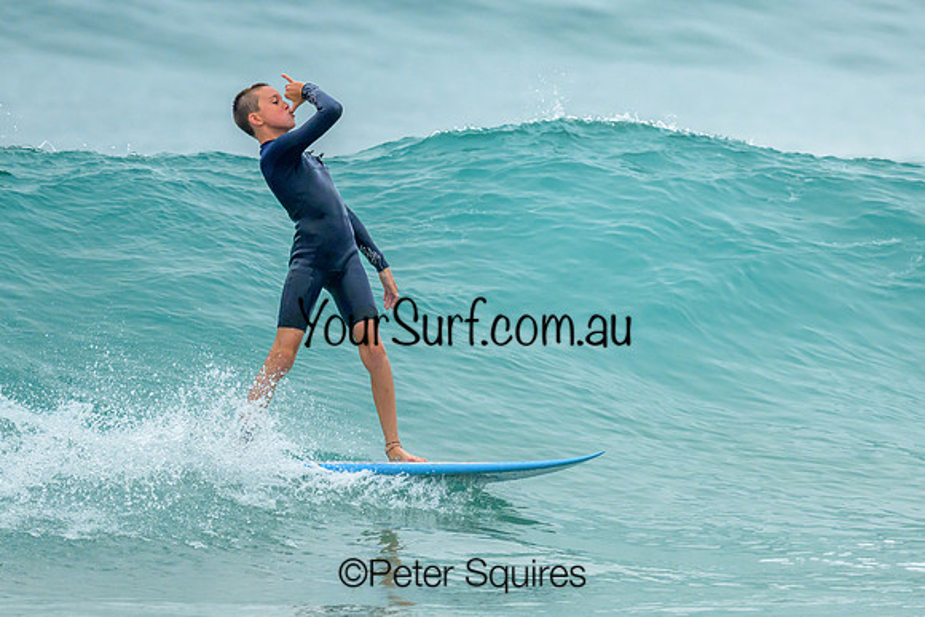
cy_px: 255
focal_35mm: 1101
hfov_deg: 1.9
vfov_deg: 1.2
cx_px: 427
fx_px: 28290
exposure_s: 1/2500
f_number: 6.3
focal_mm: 800
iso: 1250
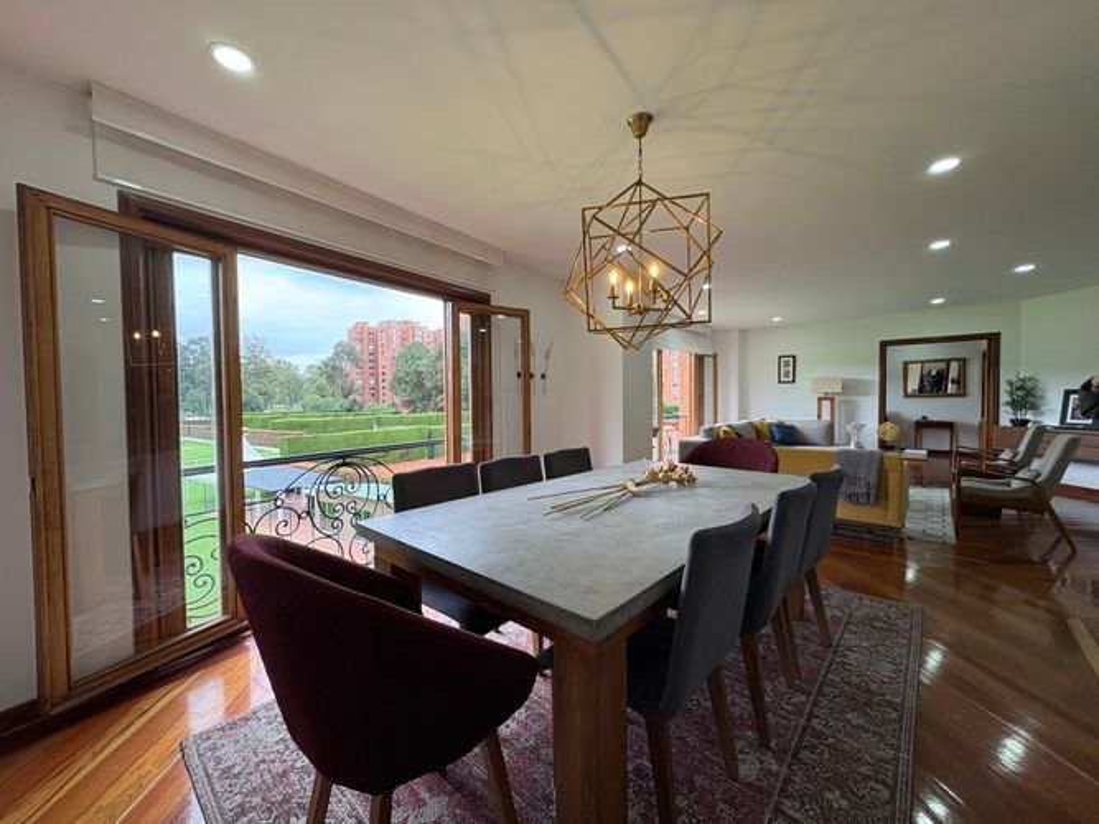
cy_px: 412
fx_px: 444
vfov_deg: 85.7
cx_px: 550
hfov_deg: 102.1
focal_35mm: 14
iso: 100
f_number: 2.2
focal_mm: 2.22
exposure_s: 1/120
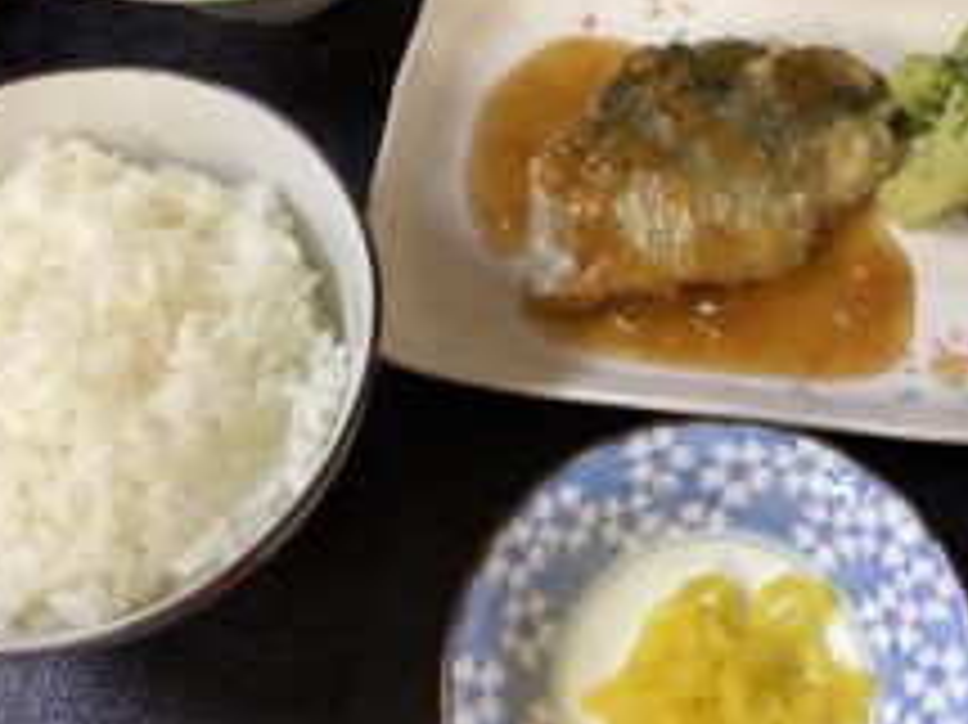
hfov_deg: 35.1
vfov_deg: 26.9
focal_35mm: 54
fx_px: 1509
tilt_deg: -62.6
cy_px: 286
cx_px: 669
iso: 250
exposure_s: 1/60
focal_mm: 3.3
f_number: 2.4
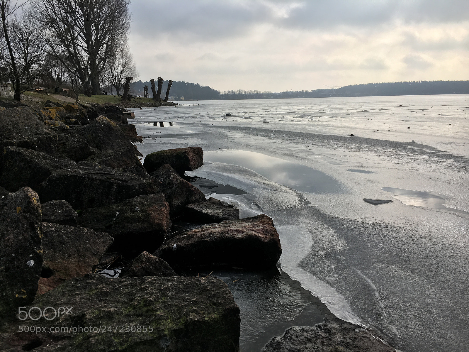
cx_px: 234
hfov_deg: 61.7
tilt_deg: -11.4
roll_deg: +1.2
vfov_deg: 48.2
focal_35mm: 29
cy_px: 176
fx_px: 393
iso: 25
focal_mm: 4.15
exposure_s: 1/2024
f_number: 2.2
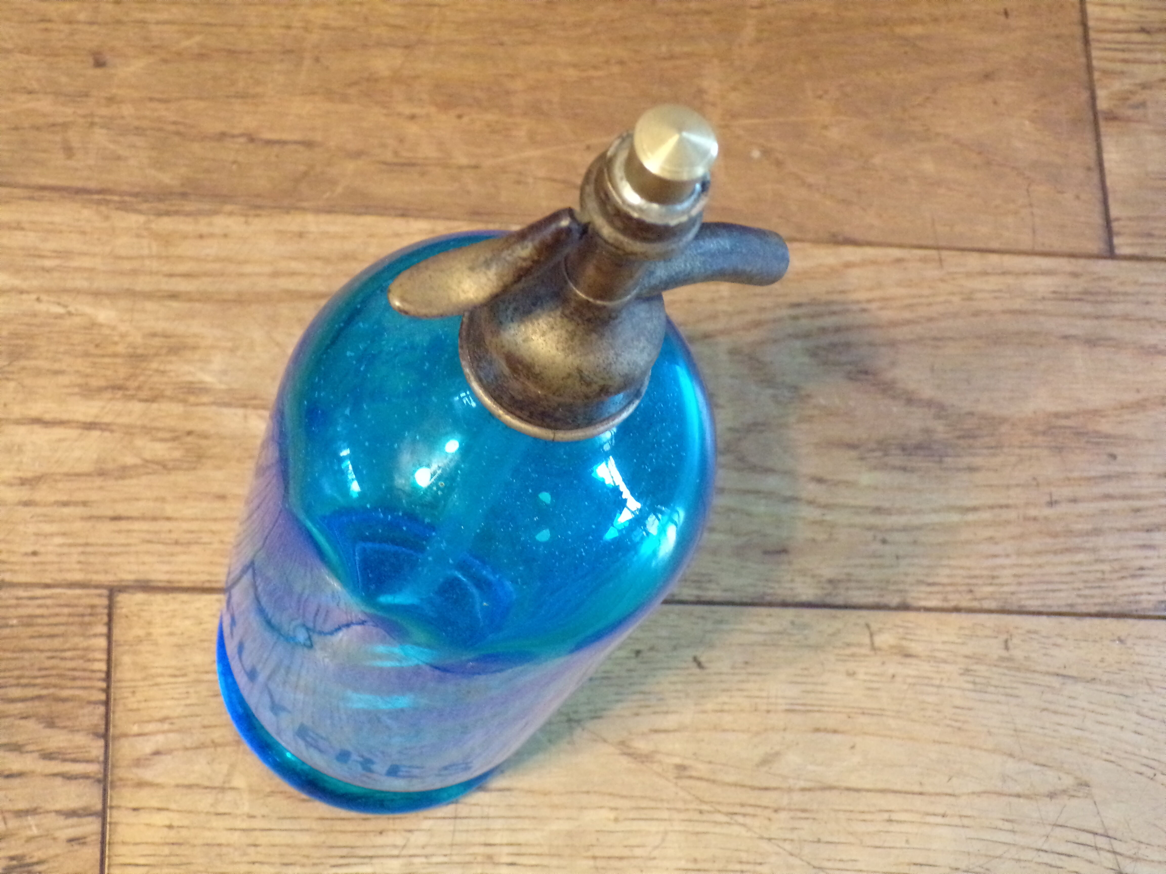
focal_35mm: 65
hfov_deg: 29.8
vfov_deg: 22.6
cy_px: 437
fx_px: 2189
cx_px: 583
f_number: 3.8
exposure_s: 1/20
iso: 800
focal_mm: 11.6
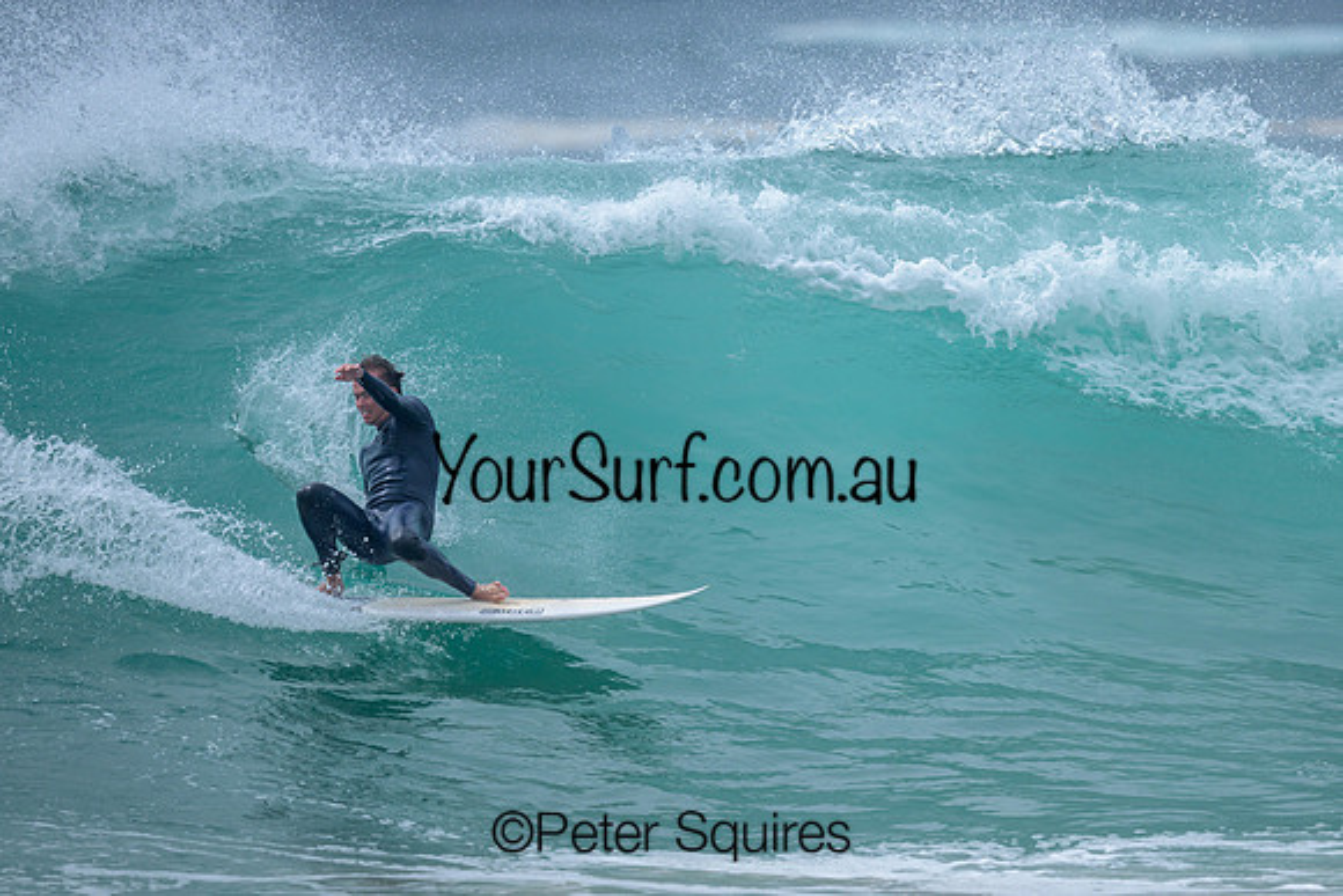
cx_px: 781
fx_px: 34718
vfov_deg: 1.5
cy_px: 375
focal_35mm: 930
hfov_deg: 2.2
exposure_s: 1/2000
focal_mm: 800
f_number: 6.3
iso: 250
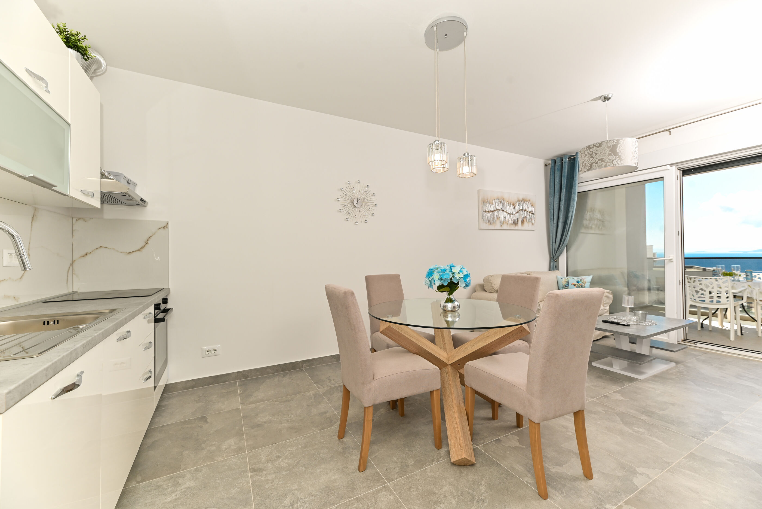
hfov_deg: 104.2
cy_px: 254
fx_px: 296
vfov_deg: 81.3
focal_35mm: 14
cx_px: 381
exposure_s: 1/200
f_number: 8
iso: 100
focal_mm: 14
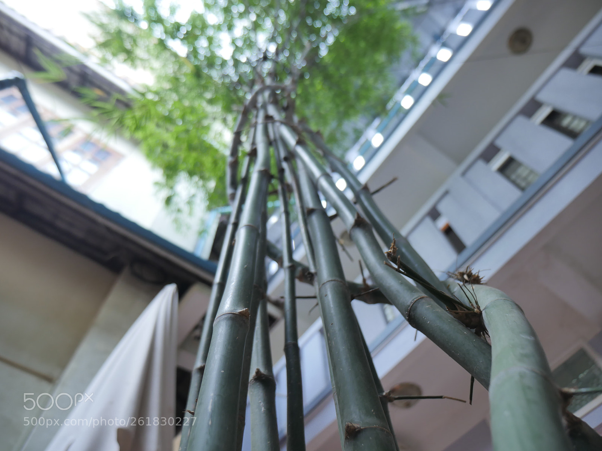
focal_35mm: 24
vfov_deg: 56.8
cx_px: 301
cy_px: 226
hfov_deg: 71.6
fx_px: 417
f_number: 2.8
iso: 200
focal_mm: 12
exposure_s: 1/50
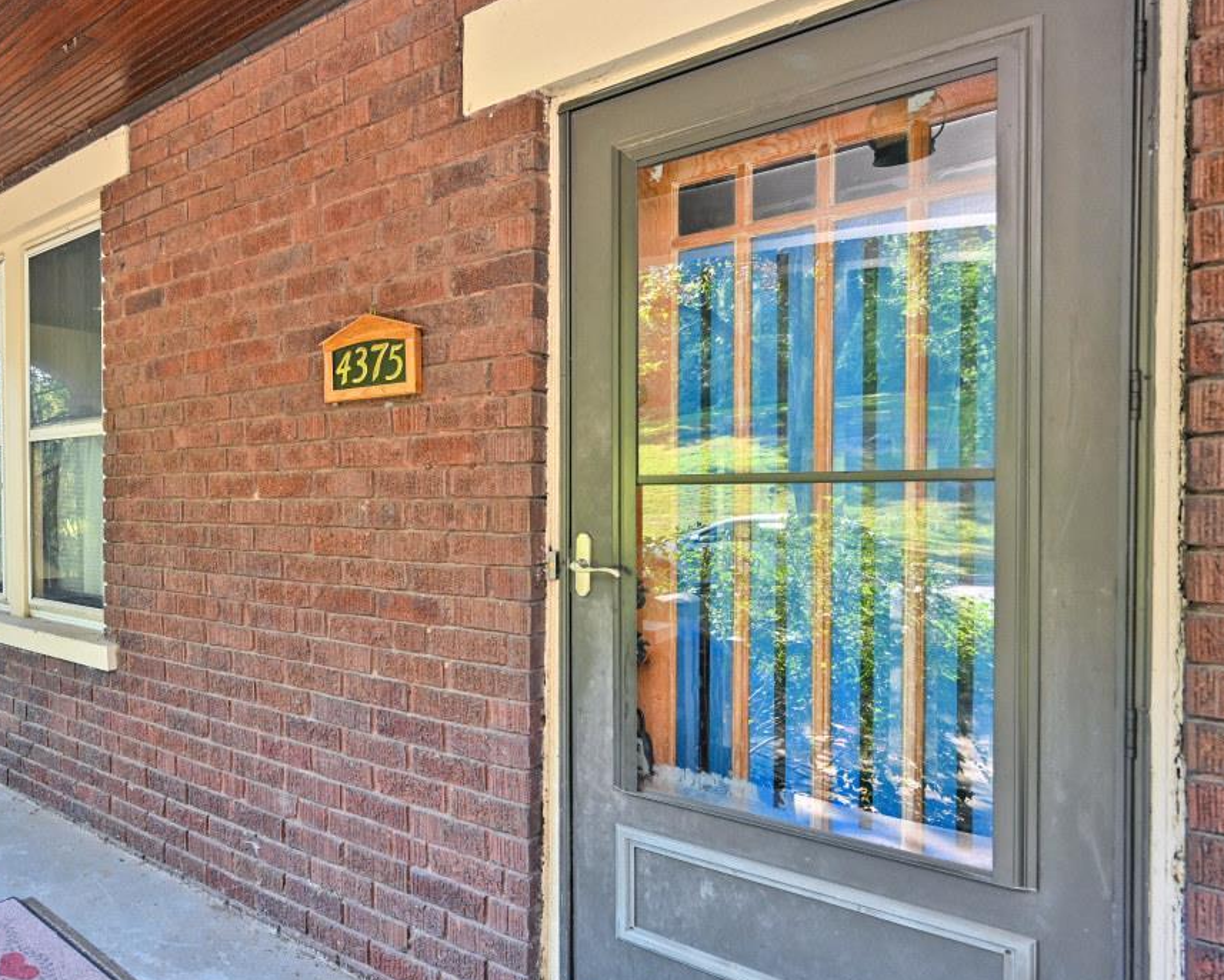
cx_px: 209
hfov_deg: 64.7
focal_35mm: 23
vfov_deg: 60.9
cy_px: 500
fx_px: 833
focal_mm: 14
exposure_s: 1/60
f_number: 4
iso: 250
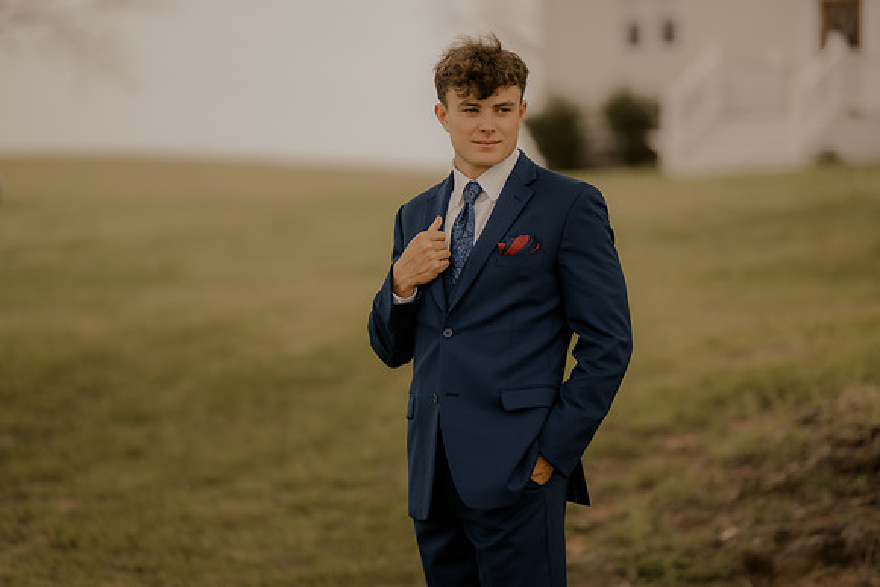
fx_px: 2210
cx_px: 464
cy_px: 307
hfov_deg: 22.5
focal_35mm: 90
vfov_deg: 15.1
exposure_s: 1/1600
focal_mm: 85
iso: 64
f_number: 1.4
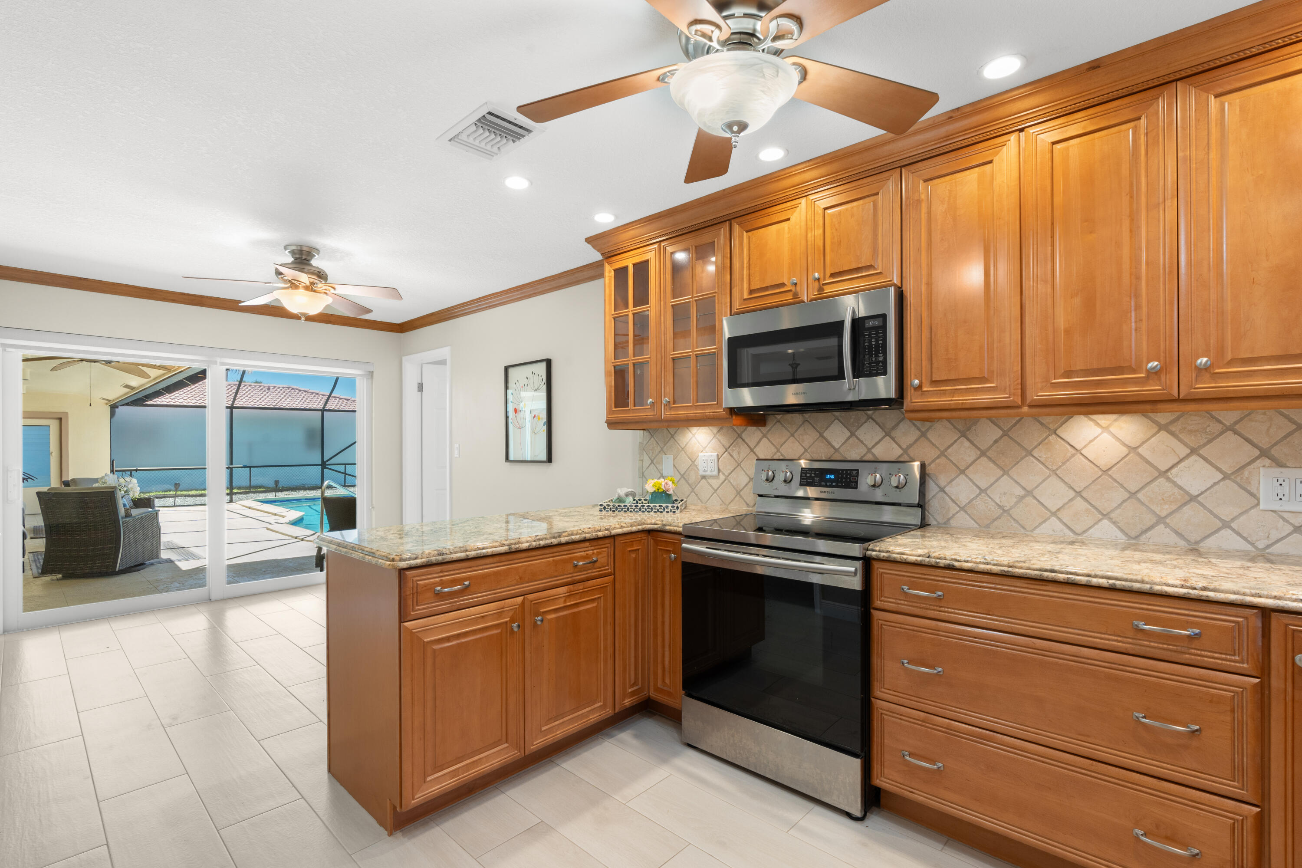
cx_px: 651
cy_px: 434
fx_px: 579
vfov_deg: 73.7
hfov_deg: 96.7
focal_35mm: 16
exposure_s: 1/3
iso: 500
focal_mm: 16
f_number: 11
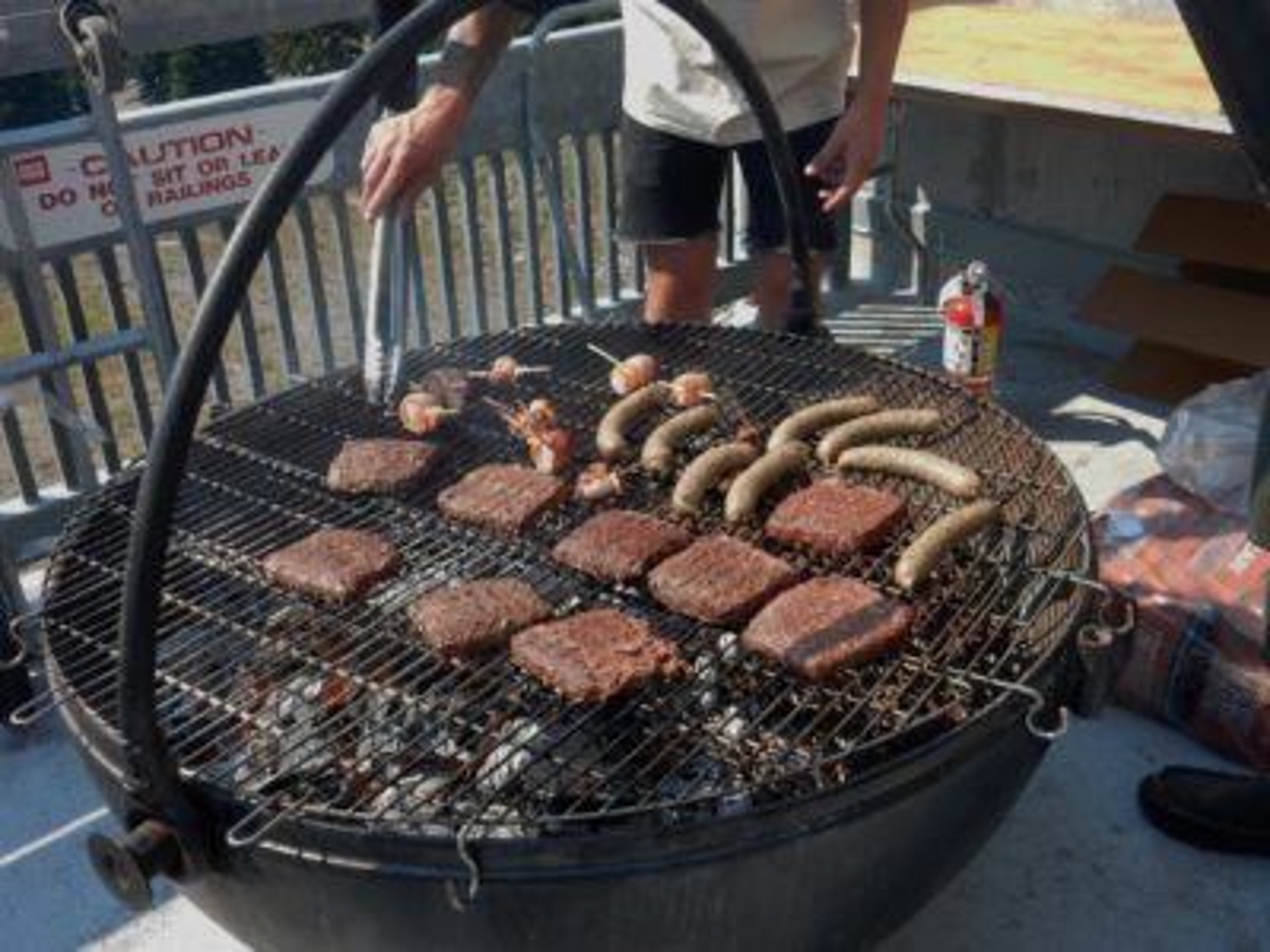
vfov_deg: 39.7
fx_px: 1321
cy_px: 476
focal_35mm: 36
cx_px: 635
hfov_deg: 51.4
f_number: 4
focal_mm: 6.4
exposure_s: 1/400
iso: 125
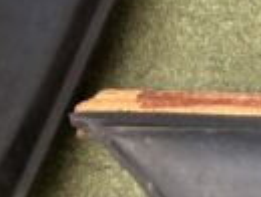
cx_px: 594
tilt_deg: -77.0
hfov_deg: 13.1
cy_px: 298
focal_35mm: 120
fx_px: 906
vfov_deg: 11.8
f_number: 1.6
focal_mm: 5.96
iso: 640
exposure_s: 1/40
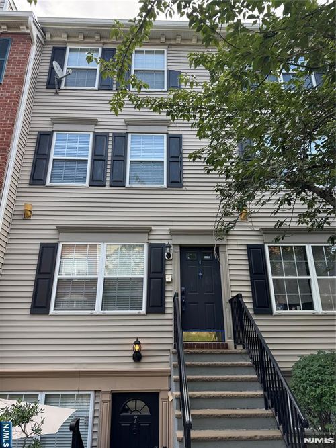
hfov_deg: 56.8
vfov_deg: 71.6
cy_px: 224
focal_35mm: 24
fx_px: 311
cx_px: 168
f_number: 1.78
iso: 80
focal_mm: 6.76
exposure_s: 1/518
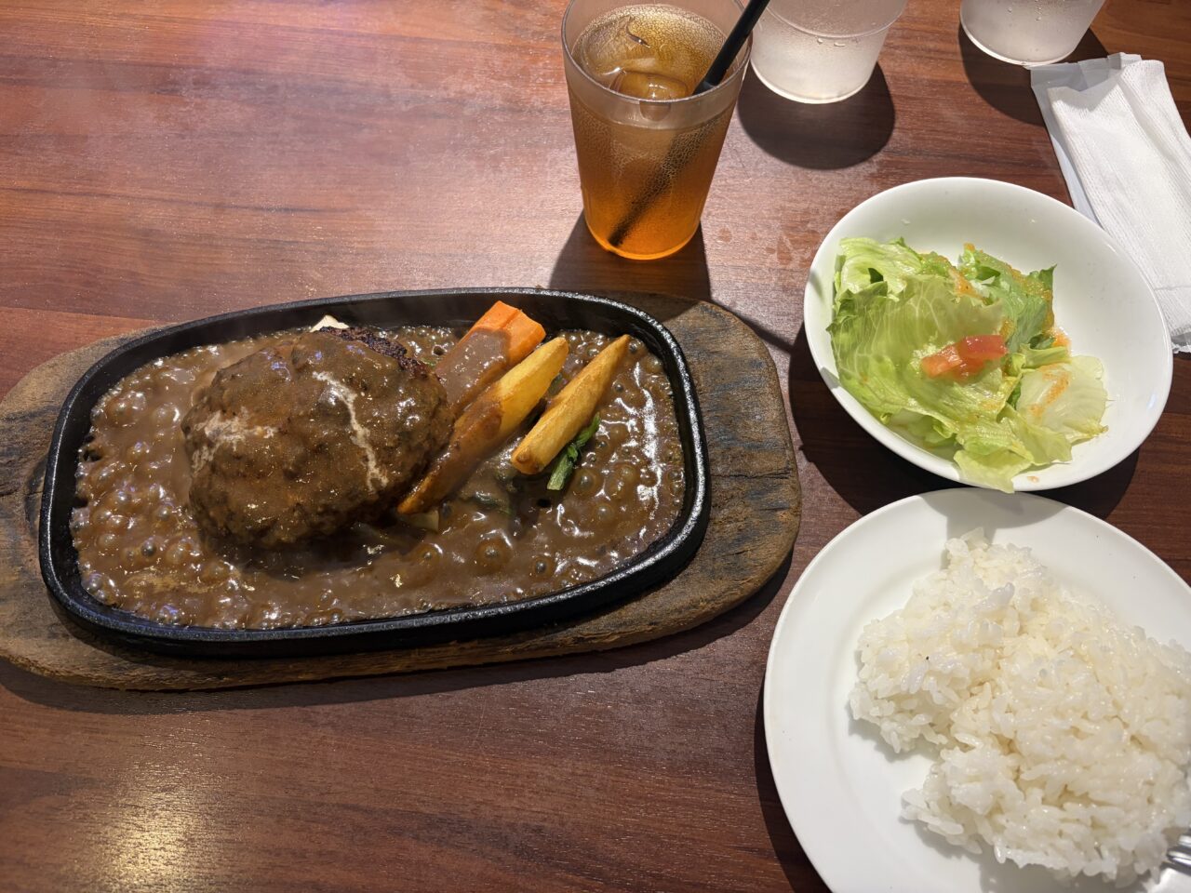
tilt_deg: -66.0
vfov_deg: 53.1
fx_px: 895
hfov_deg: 67.3
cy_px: 446
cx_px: 596
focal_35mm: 26
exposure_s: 1/50
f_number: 1.6
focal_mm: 5.96
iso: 160
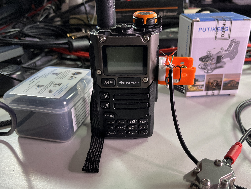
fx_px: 254
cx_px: 138
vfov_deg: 40.3
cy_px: 123
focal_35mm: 35
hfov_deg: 52.5
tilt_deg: -30.8
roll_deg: +0.0
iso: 80
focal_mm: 5.1
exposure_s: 1/100
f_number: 1.6
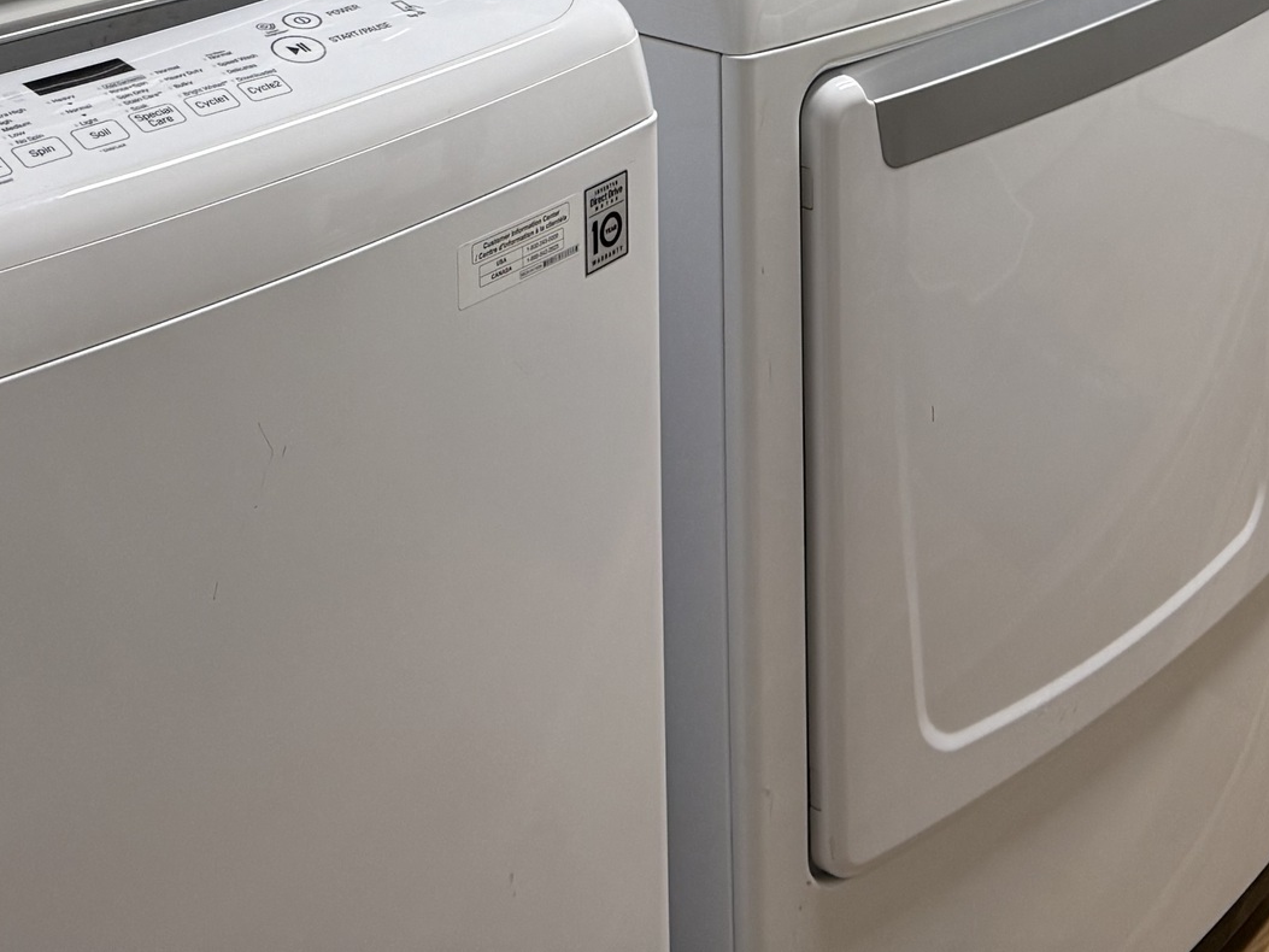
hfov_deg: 27.3
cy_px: -433
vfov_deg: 18.8
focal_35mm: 70
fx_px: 2566
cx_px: 993
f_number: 1.78
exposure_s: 1/118
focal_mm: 6.76
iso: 125
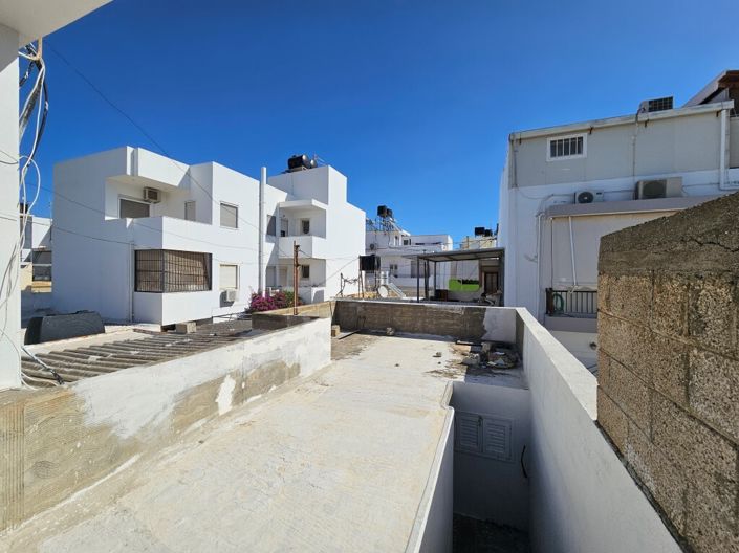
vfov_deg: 89.9
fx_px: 277
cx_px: 370
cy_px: 276
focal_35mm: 13
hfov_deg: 106.2
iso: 50
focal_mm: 2.2
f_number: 2.2
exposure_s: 1/6601
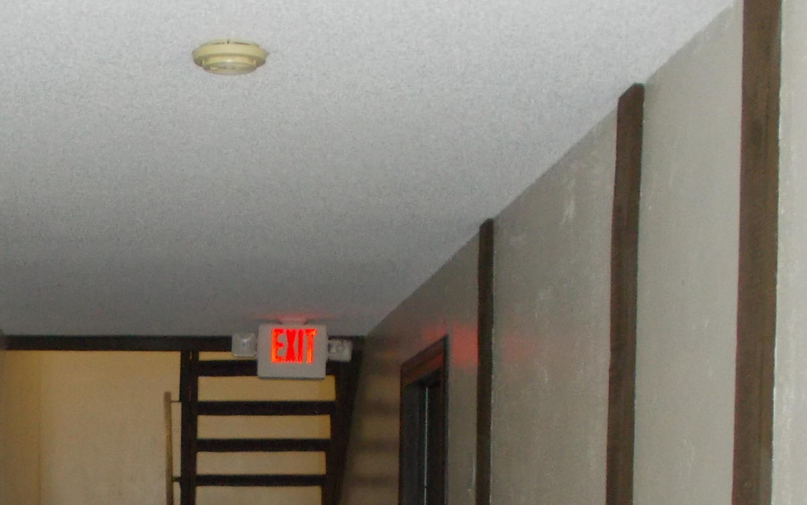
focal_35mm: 69
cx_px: 191
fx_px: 1518
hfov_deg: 29.3
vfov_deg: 18.0
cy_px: 600
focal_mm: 4.6
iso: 220
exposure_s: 1/25
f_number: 3.2
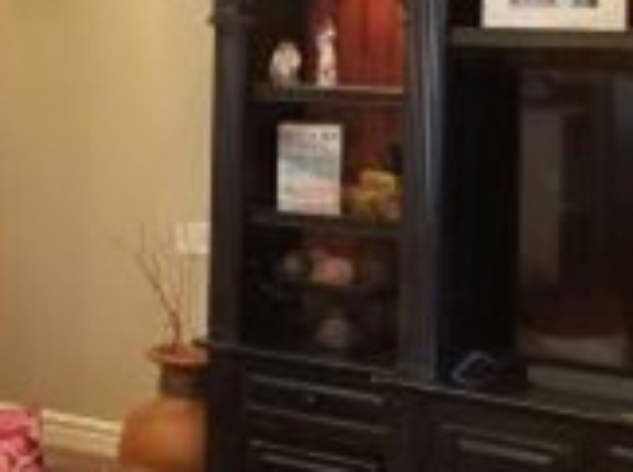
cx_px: 27
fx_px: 1881
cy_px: 35
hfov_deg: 18.7
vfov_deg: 14.2
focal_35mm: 103
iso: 160
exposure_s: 1/24
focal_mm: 4.2
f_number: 1.7
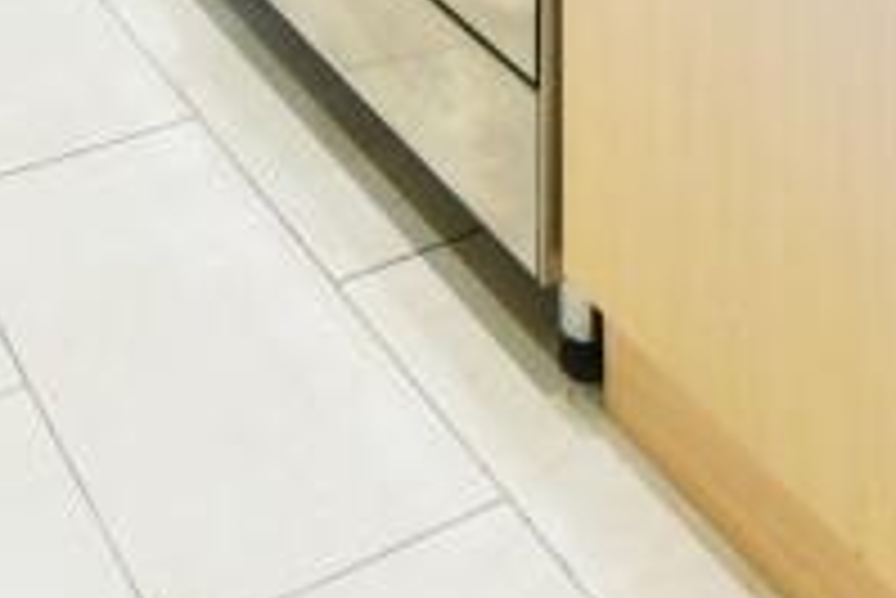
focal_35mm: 72
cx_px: 279
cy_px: -861
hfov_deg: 27.8
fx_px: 1793
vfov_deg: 13.5
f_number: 8
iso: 800
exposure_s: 1/20
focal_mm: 14
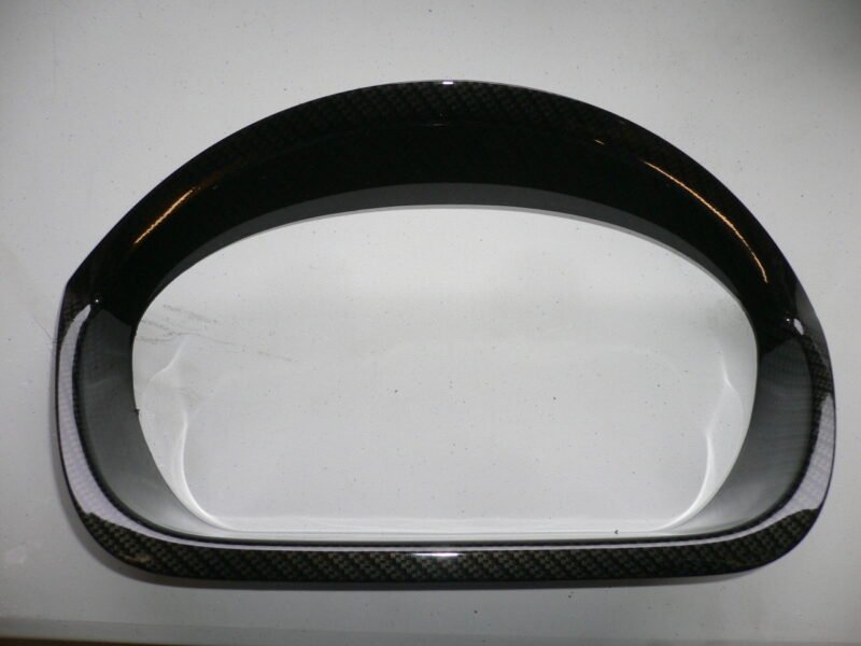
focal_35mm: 35
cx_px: 430
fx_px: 871
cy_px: 323
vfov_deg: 40.7
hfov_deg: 52.6
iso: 100
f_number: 2.8
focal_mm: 5.8
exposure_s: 1/60
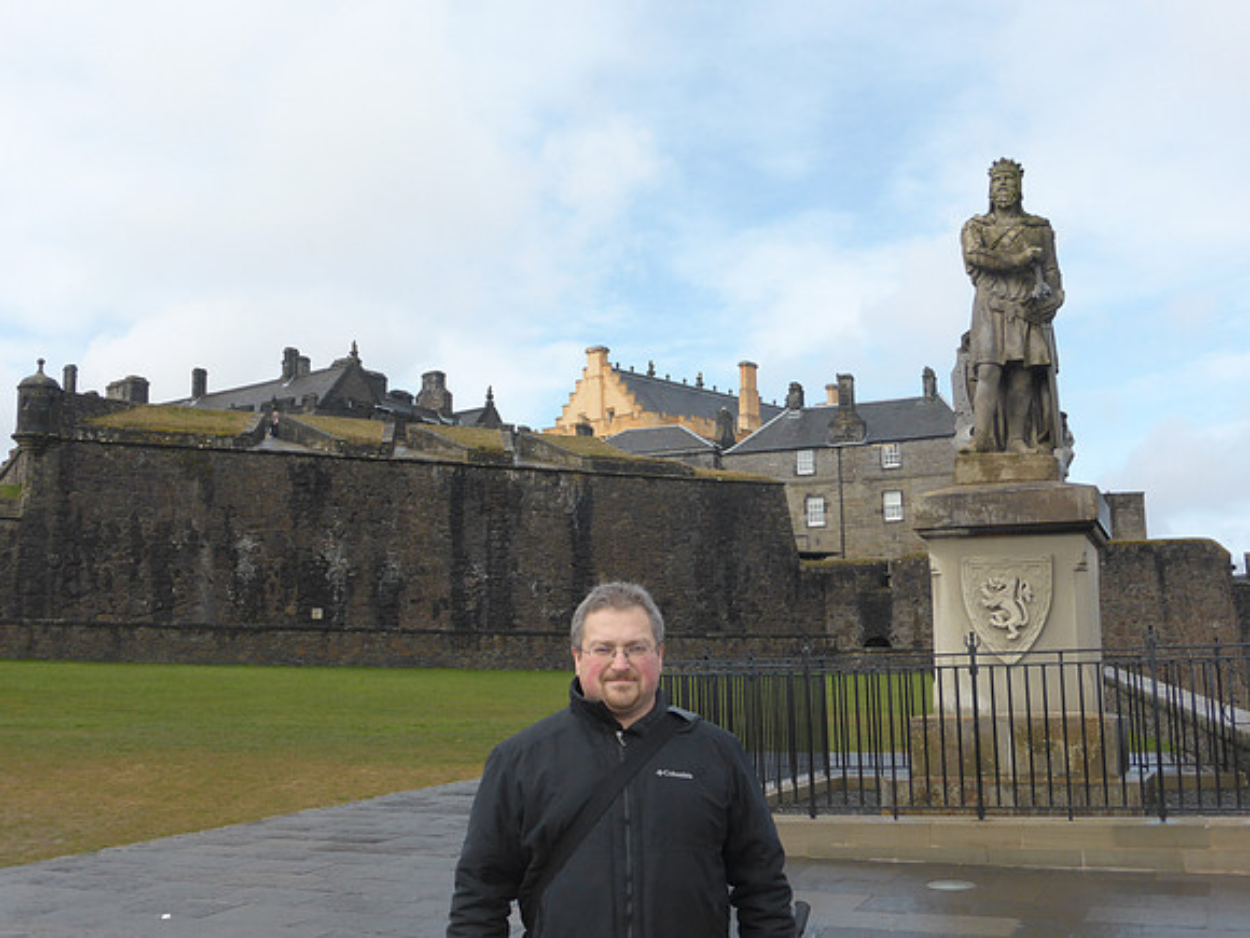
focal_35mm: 40
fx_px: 1444
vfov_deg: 36.0
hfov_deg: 46.8
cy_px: 469
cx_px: 625
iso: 100
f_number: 3.9
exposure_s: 1/800
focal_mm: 6.9
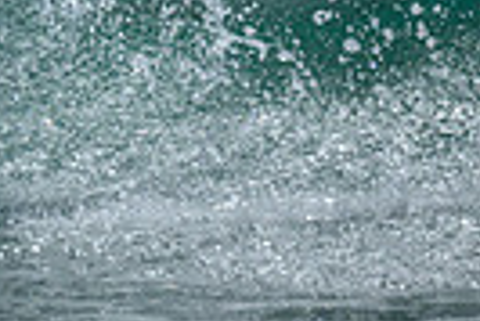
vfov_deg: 0.4
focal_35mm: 3906
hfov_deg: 0.5
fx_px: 52136
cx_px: -551
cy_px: -204
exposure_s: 1/2500
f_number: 6.3
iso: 220
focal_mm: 800
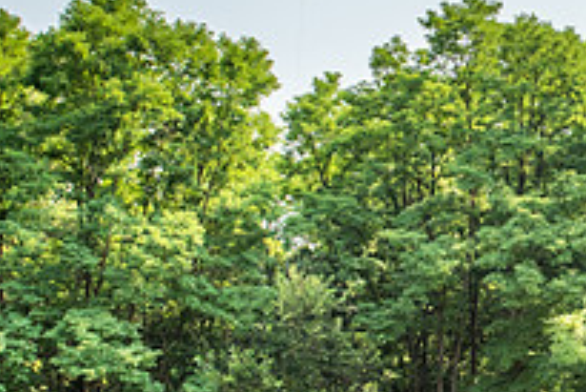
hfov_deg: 27.4
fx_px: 1140
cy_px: 193
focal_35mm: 70
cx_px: 567
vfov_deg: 19.5
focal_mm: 24
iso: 500
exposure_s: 1/2500
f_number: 4
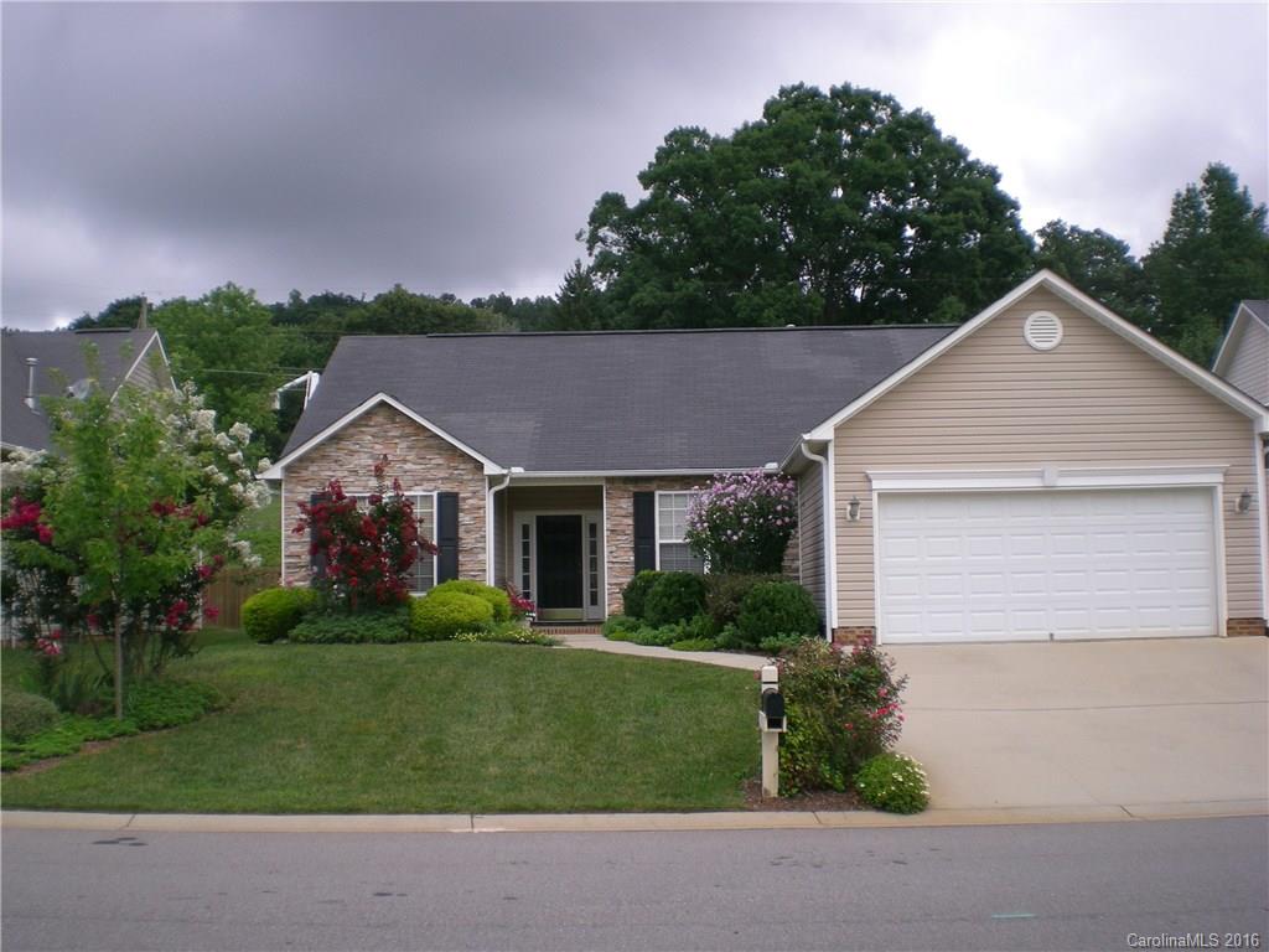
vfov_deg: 37.7
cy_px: 476
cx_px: 634
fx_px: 1393
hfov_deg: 49.0
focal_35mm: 38
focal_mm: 6.3
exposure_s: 1/202
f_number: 4.6
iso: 50
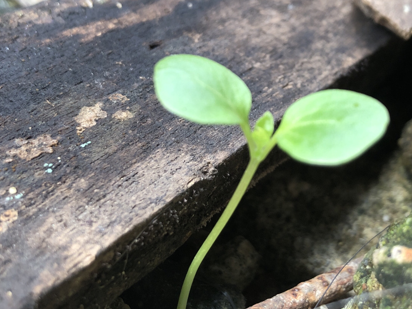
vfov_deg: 28.0
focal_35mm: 52
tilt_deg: -31.3
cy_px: 146
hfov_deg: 36.7
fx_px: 619
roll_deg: -0.7
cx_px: 236
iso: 32
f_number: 1.8
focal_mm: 4
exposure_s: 1/30
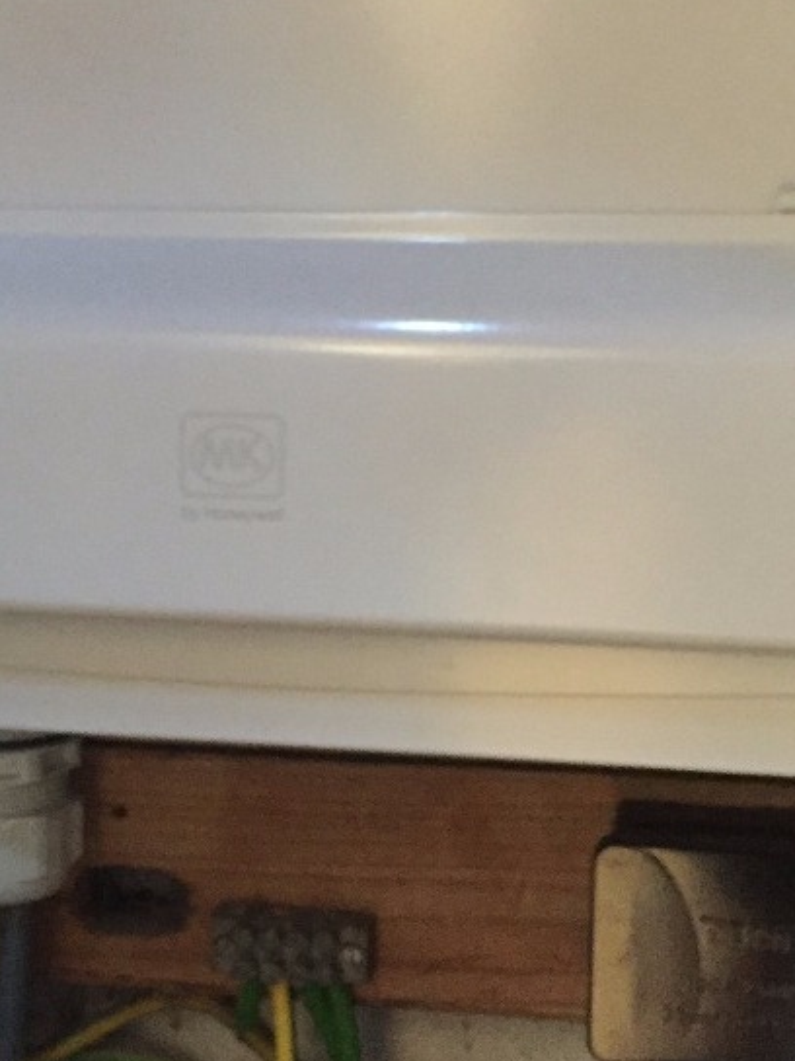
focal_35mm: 64
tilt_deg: -11.7
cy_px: 620
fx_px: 1960
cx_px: 300
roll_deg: +0.9
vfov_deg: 30.2
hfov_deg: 22.9
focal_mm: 4.15
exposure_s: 1/17
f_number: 2.2
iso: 640
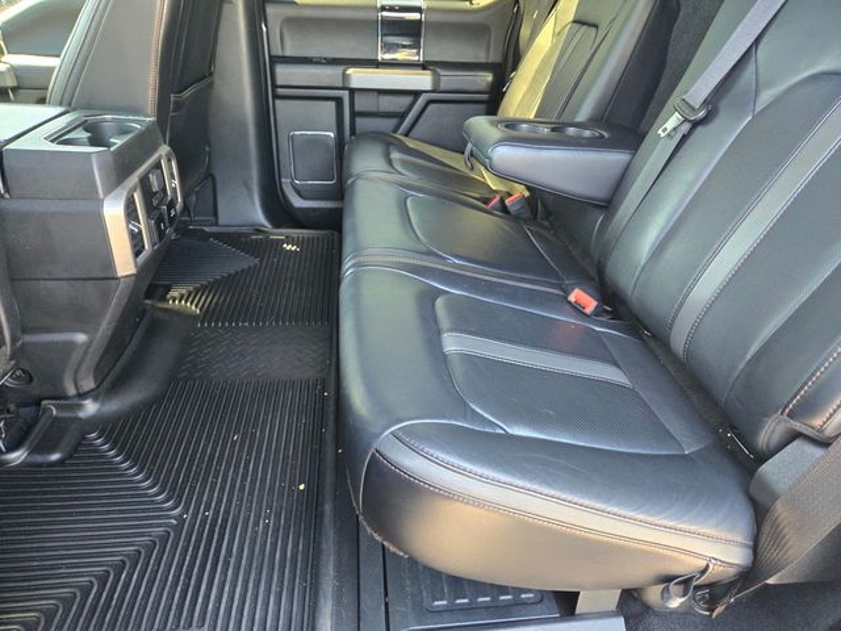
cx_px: 420
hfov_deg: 73.9
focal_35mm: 23
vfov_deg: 58.9
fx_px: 559
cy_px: 316
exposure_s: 1/120
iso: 640
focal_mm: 5.4
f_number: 1.8
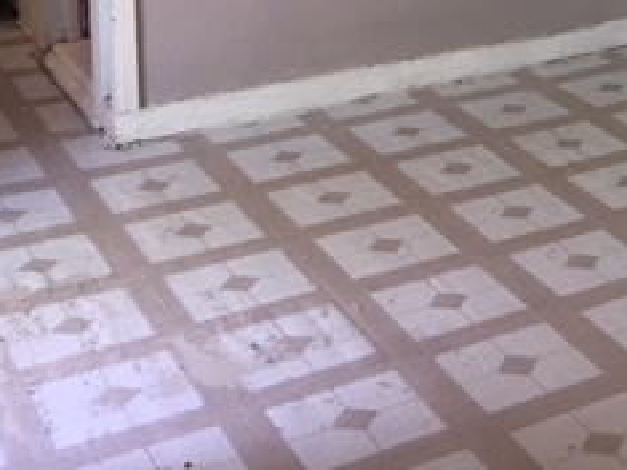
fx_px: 1430
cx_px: 824
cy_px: -150
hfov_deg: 22.1
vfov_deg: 17.4
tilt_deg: -8.9
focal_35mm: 79
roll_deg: -3.1
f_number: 2.2
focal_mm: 4.15
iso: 40
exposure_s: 1/30
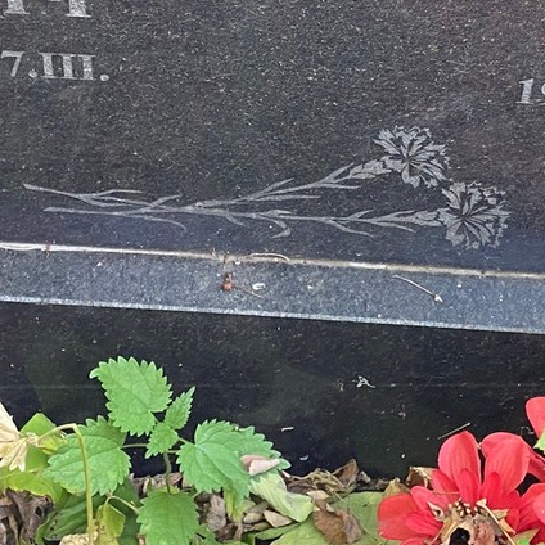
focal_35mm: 78
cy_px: -14
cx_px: 290
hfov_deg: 22.2
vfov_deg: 21.3
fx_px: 1389
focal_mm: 4.25
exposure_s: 1/60
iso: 125
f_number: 1.8
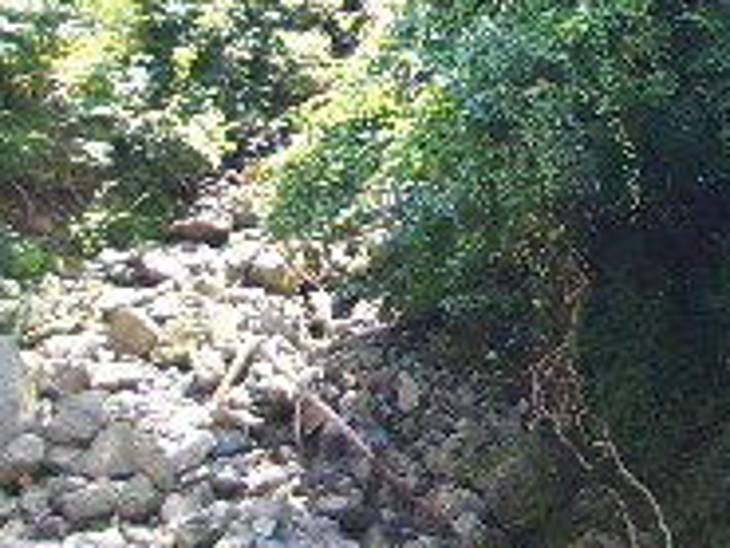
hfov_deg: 16.1
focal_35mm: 121
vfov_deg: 12.2
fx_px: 2553
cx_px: 663
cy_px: 134
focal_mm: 5.8
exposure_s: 1/125
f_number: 2.6
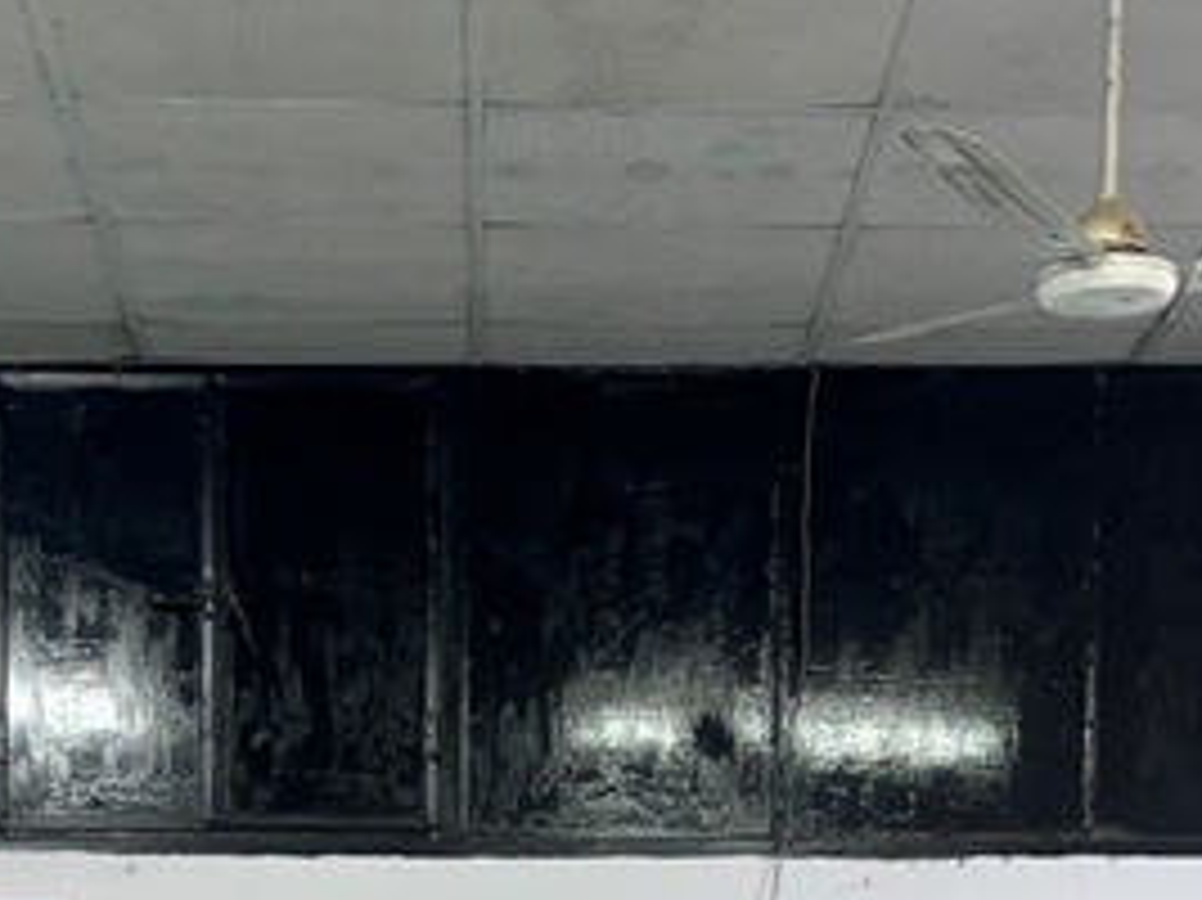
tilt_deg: -10.0
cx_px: 410
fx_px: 4061
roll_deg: -0.7
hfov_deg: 16.8
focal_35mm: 117
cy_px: 2002
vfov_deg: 11.1
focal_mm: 5.96
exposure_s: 1/50
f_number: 1.6
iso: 160
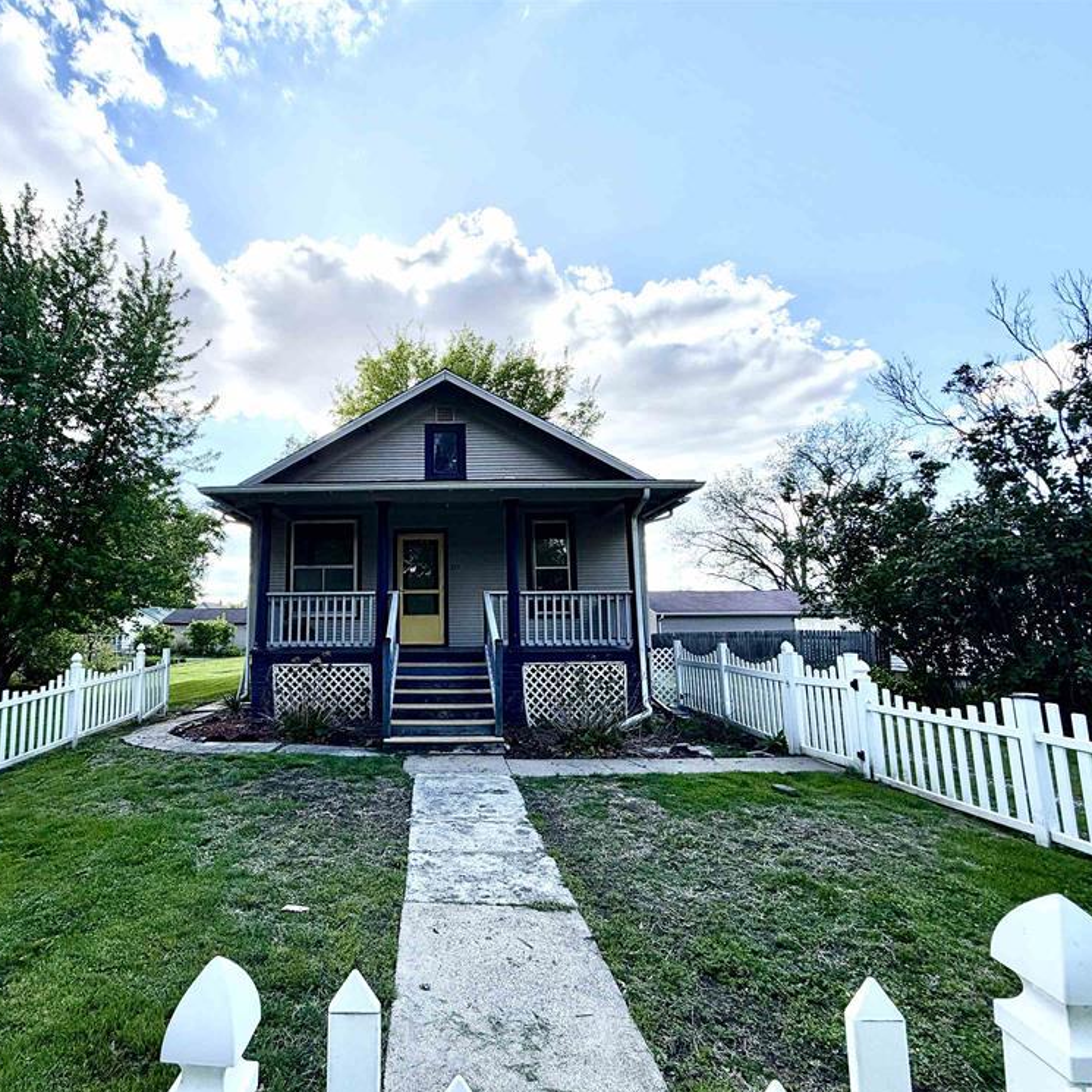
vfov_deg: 83.9
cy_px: 561
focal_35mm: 17
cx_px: 425
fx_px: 607
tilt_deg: +5.4
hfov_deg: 82.7
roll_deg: +0.1
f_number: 2.2
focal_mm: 2.22
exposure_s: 1/770
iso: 25
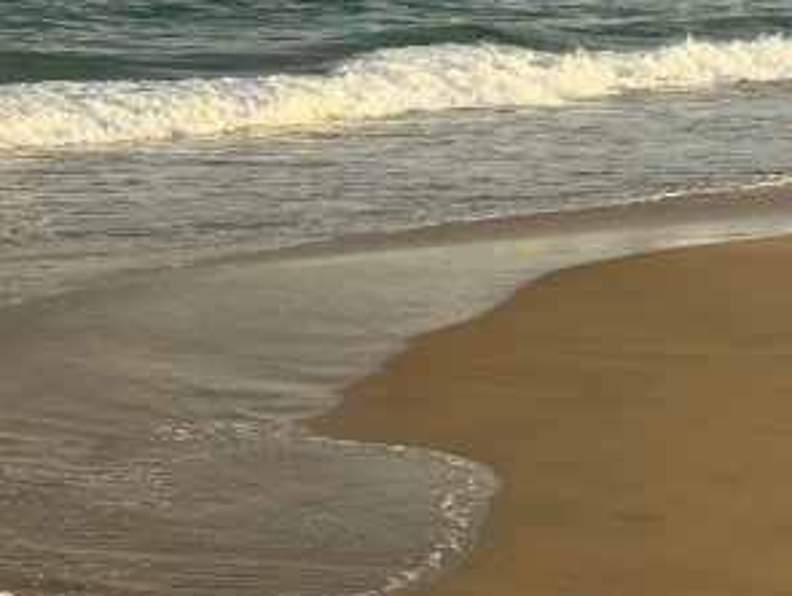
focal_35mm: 130
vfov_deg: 11.3
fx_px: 2978
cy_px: -64
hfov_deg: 15.1
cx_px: 172
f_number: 1.8
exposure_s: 1/2865
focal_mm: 6.8
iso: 64
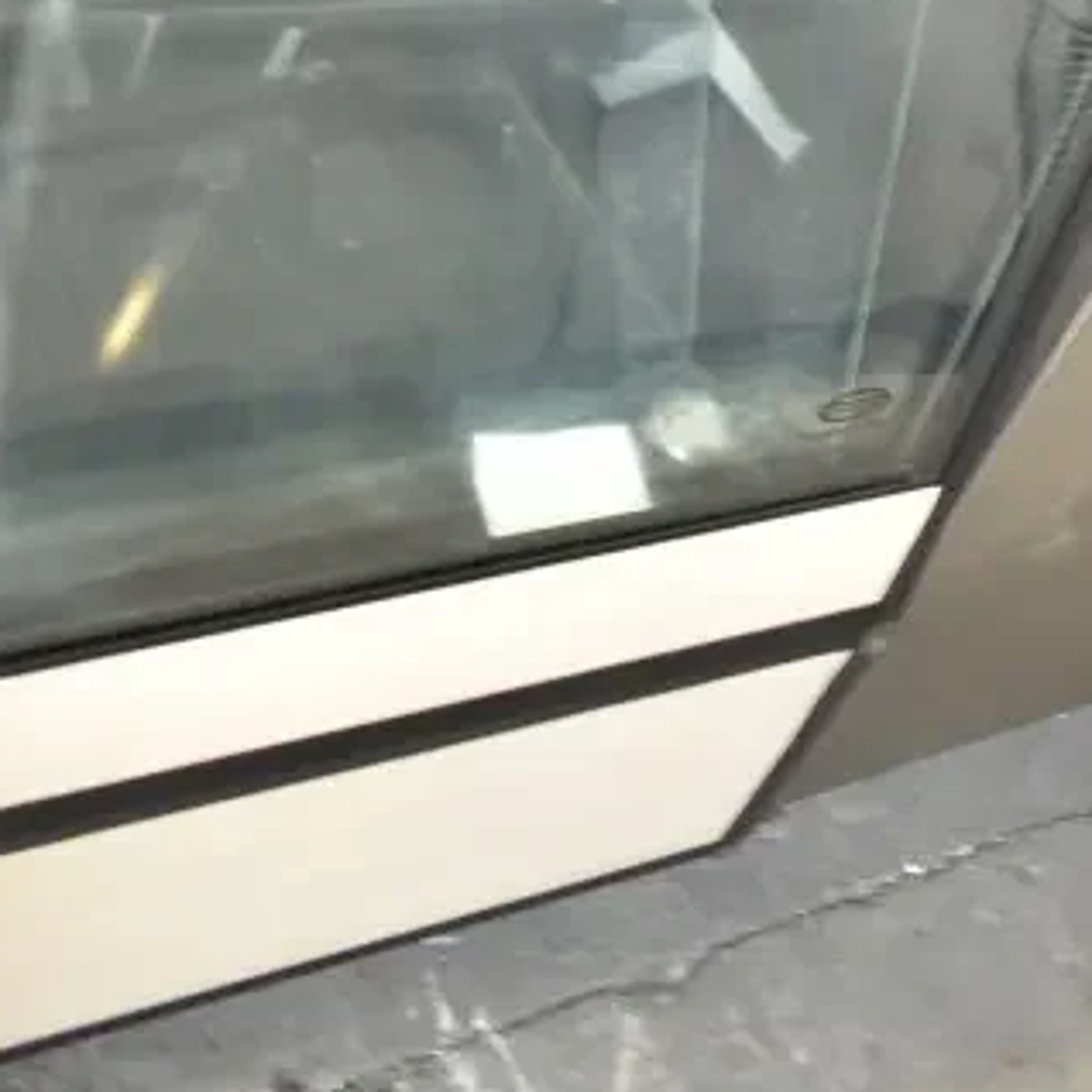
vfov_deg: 22.9
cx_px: 367
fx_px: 2356
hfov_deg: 26.0
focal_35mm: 66
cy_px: -378
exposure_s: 1/30
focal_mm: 18
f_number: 3.5
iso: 640
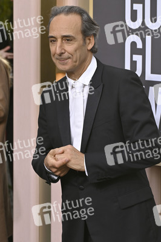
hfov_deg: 7.6
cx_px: 80
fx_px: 1210
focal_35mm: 180
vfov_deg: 11.4
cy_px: 121
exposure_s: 1/640
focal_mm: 180
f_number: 8
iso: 800
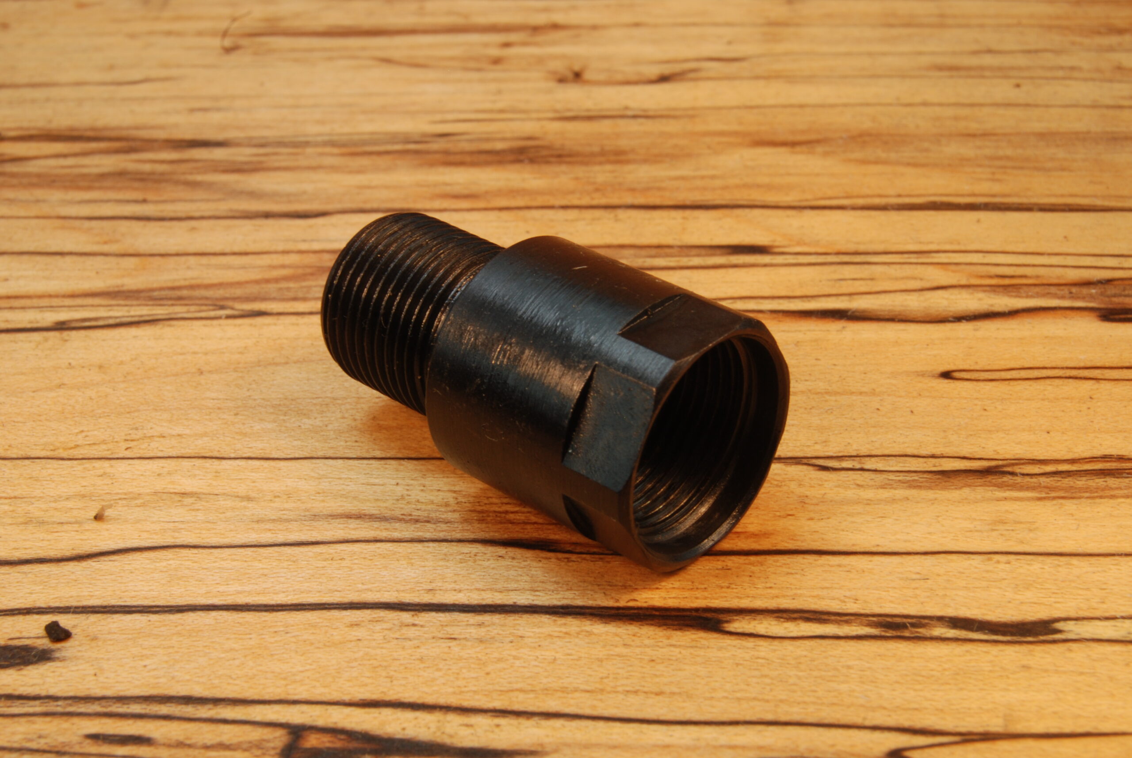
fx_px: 2125
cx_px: 566
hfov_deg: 29.8
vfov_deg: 20.2
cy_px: 379
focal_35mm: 68
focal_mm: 45
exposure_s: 1/13
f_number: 20
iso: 200
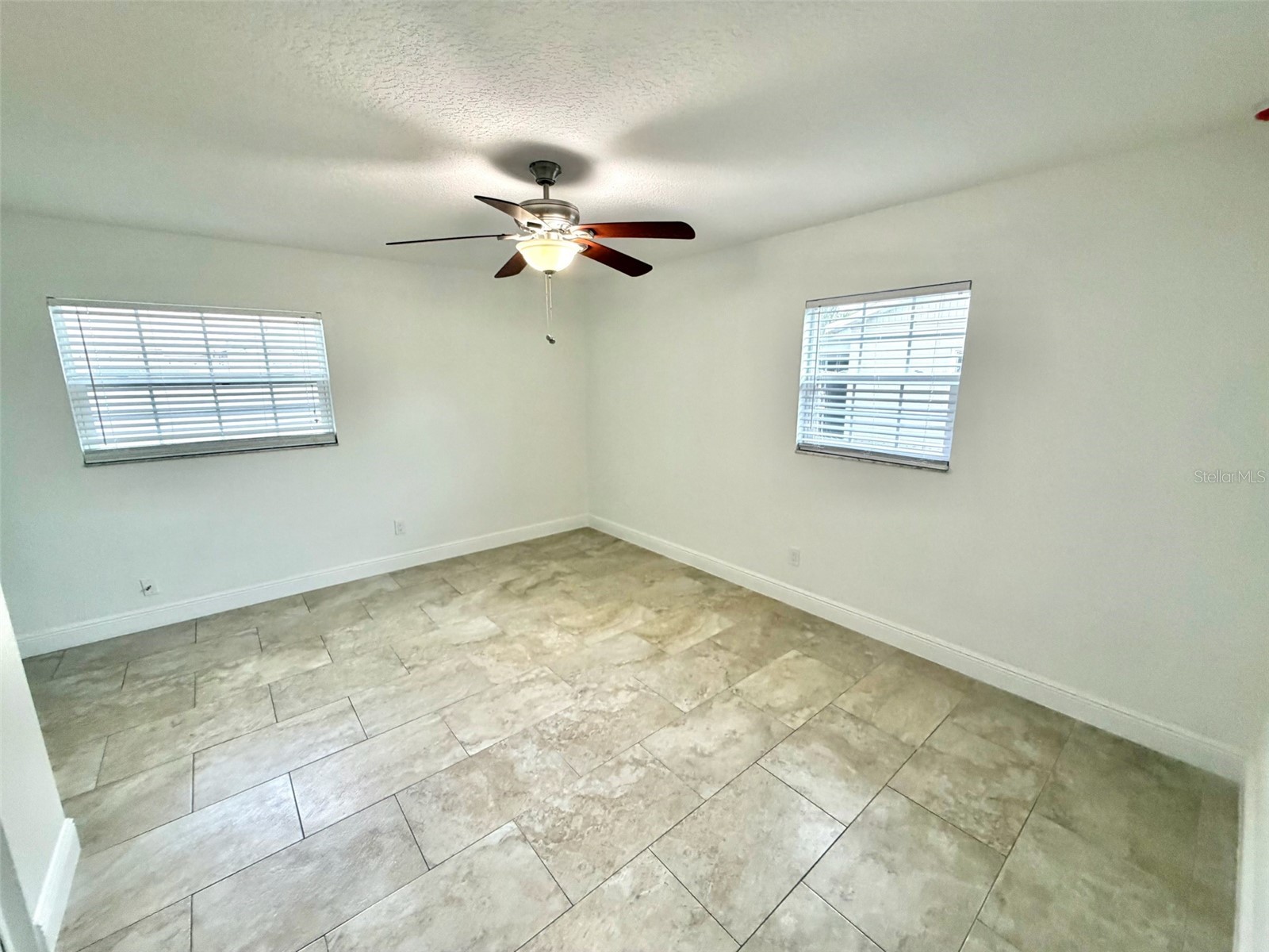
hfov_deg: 102.1
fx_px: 513
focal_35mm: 14
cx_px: 634
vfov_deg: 85.7
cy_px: 476
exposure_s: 1/120
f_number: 2.2
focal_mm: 2.22
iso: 250
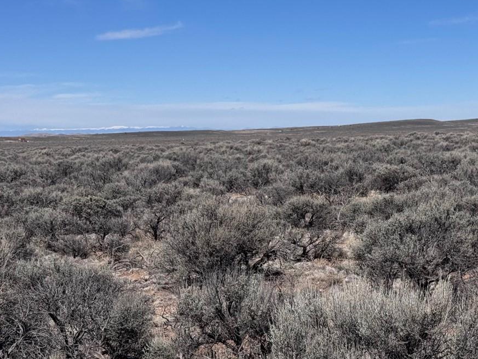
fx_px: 1215
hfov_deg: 22.0
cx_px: 372
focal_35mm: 88
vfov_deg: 16.8
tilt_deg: -5.2
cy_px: 218
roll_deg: +0.3
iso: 64
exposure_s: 1/9009
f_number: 1.78
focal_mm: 6.76
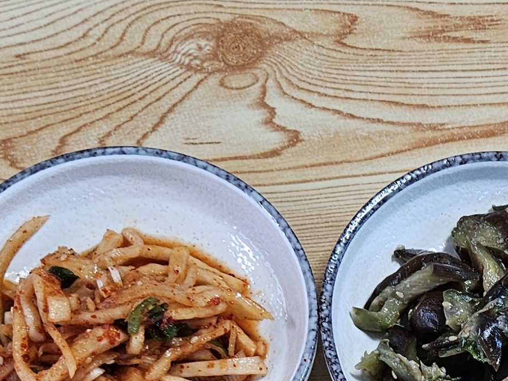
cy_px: 608
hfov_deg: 18.3
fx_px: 1496
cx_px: 600
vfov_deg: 13.5
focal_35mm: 102
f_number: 1.8
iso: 125
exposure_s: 1/120
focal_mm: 5.4
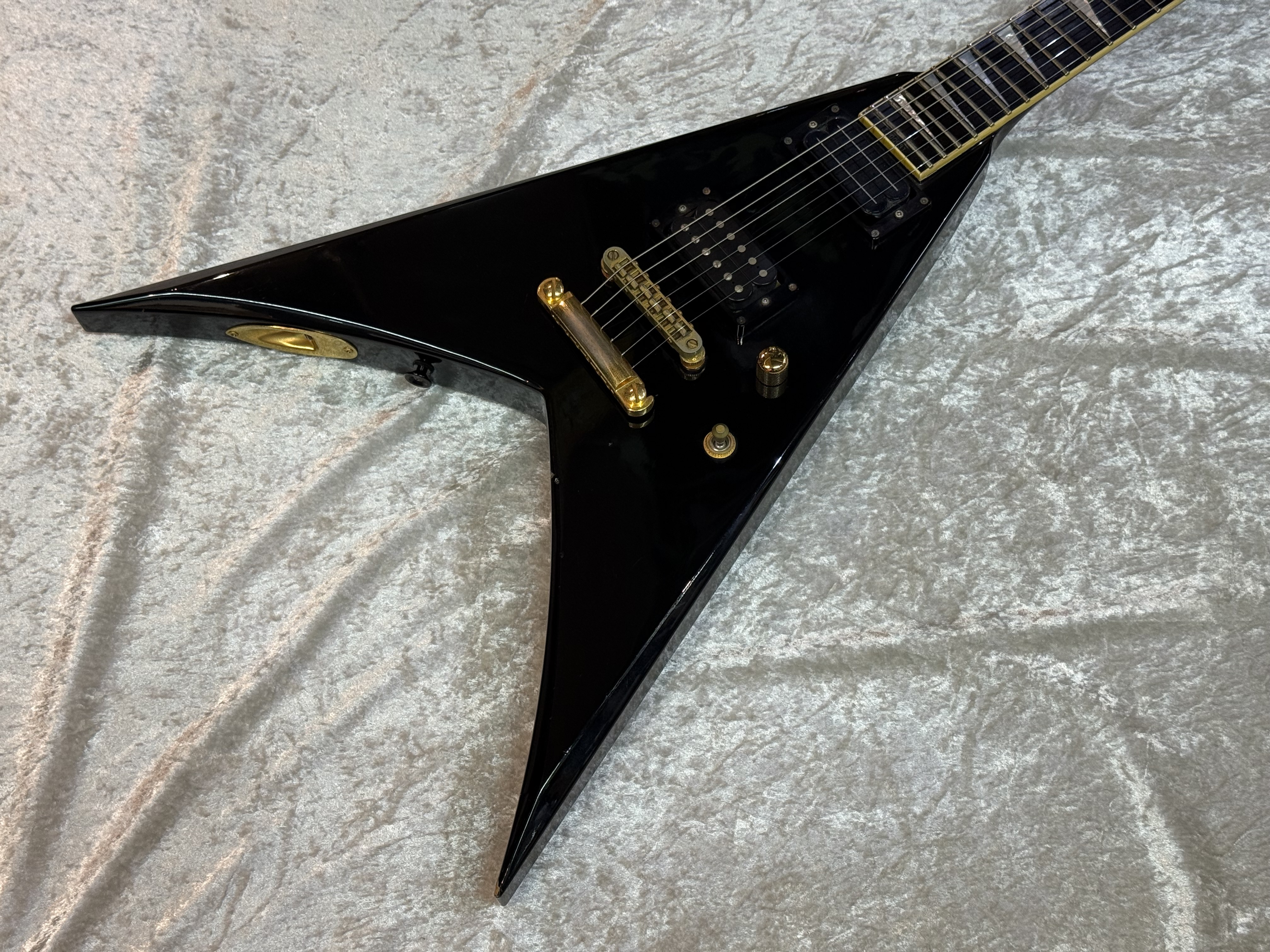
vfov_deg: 30.3
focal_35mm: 48
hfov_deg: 39.7
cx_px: 635
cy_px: 476
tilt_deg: -65.0
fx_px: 1761
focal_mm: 6.76
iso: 80
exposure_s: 1/60
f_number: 1.78
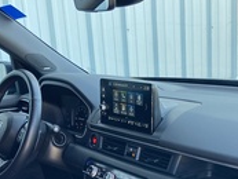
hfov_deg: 28.4
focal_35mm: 68
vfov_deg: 20.4
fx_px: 468
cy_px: 209
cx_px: 151
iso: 80
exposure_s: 1/111
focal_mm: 3.99
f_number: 1.8
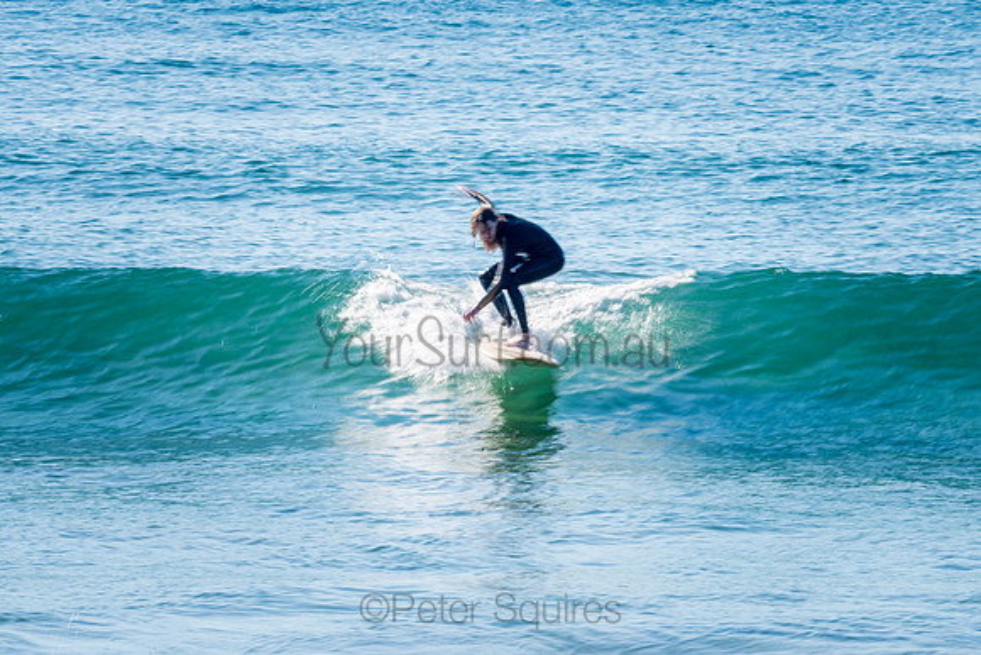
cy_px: 320
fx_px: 16314
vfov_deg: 2.3
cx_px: 502
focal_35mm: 599
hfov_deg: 3.4
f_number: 22
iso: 31
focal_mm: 500
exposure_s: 1/20
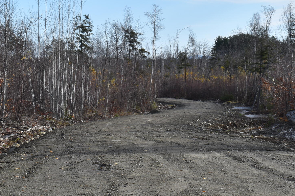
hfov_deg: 17.5
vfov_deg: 11.7
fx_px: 958
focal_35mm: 117
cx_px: 185
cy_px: 63
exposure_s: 1/250
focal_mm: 38
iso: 100
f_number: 8
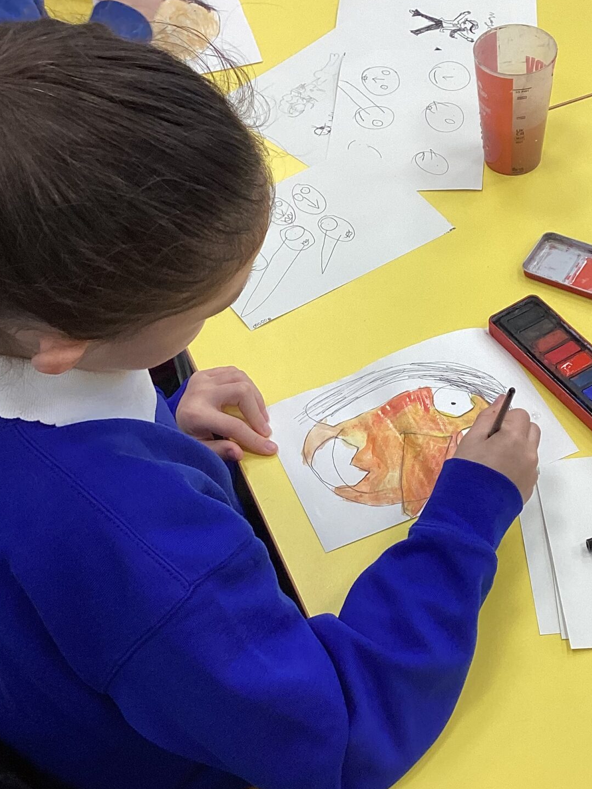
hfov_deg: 26.3
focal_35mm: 55
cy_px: 432
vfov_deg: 34.9
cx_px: 430
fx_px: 1254
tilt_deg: -52.3
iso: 50
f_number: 2.4
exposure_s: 1/60
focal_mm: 3.3
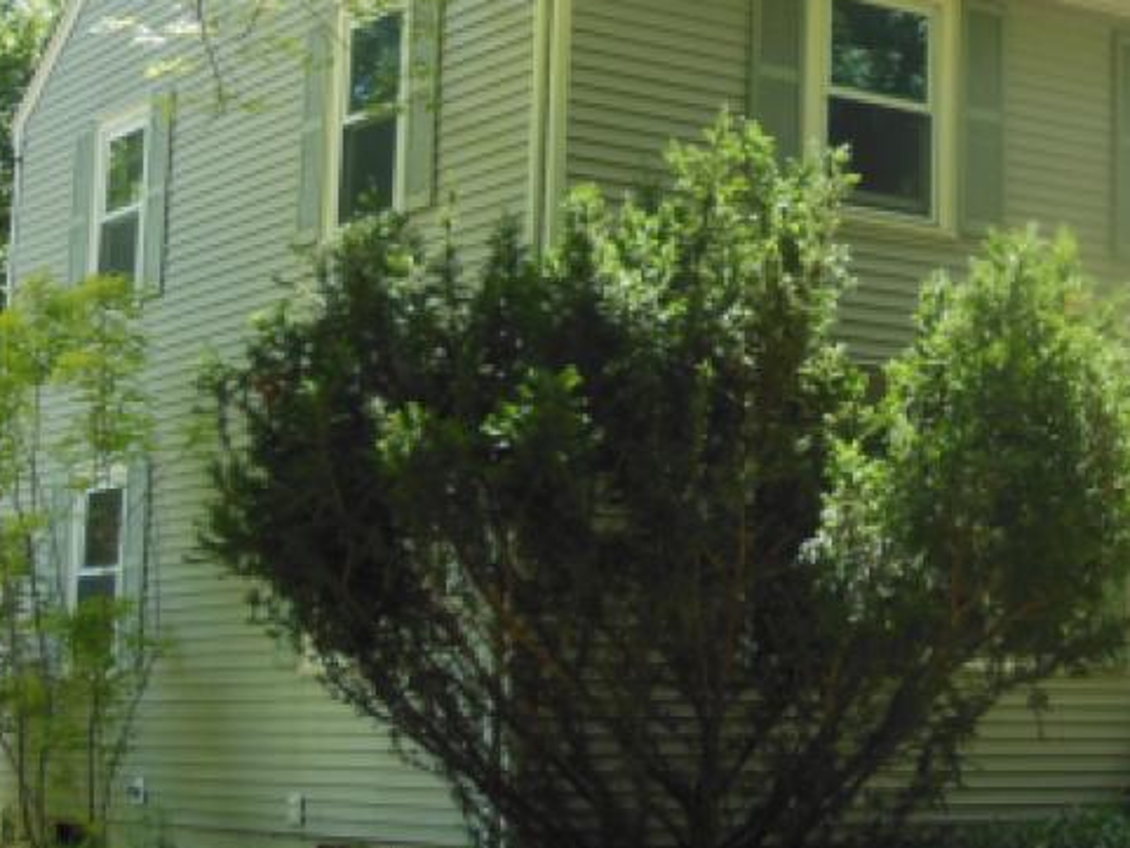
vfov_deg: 17.8
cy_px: 339
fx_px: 2710
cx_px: 1064
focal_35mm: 83
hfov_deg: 22.8
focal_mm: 6.9
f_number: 4.1
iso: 125
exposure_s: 1/160
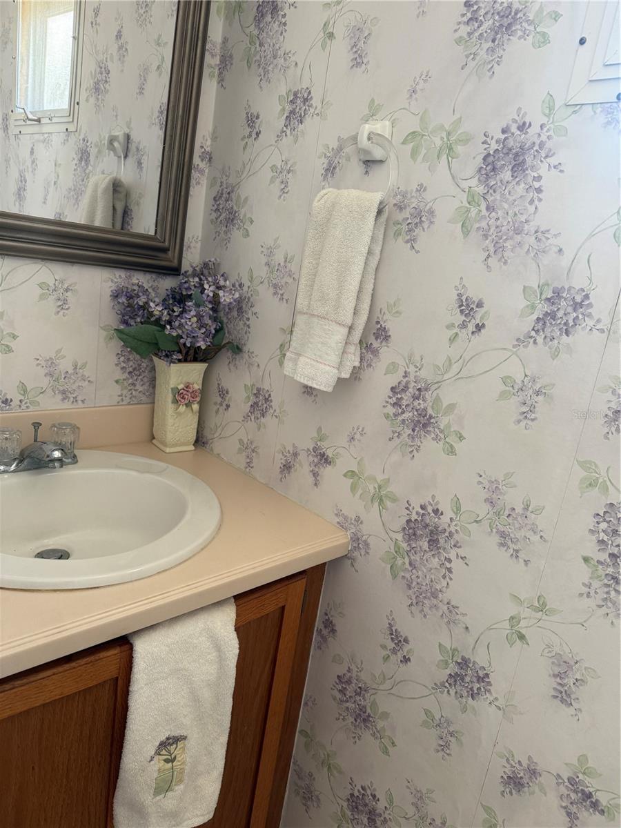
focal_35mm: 24
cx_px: 310
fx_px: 574
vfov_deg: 71.6
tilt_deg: -13.7
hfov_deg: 56.8
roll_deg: -9.2
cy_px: 414
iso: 200
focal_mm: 6.76
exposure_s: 1/113
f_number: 1.78
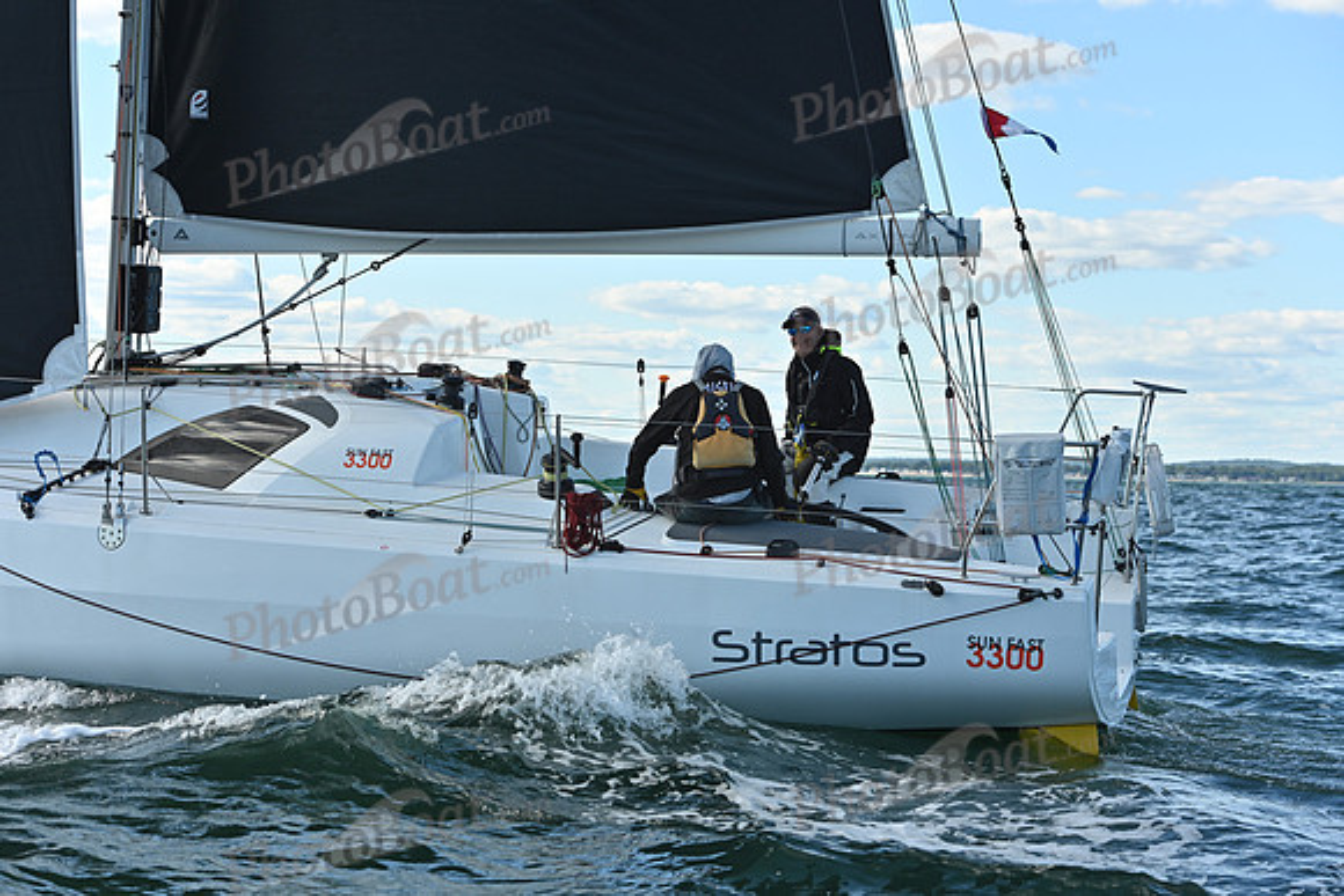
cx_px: 672
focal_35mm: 70
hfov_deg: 28.8
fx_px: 2614
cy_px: 448
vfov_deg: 19.5
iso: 320
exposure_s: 1/1250
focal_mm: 70
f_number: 6.3
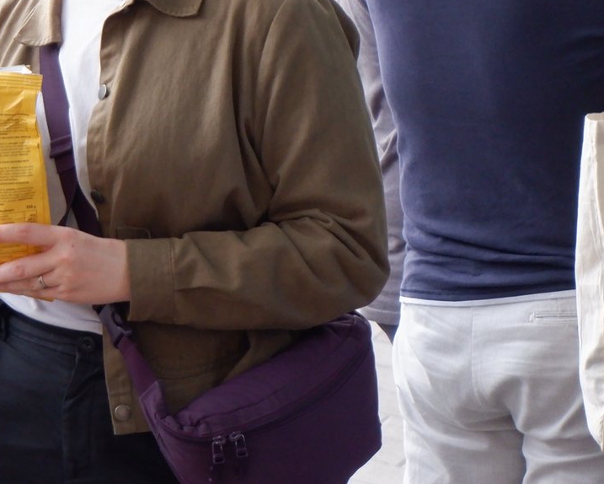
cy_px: -78
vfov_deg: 8.6
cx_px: -110
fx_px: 3183
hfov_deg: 10.7
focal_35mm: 178
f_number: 5.6
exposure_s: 1/125
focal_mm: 45
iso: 1600
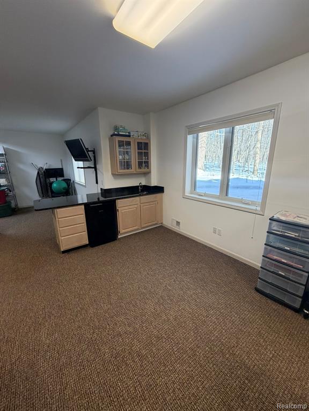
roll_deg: +1.6
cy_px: 206
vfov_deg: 102.1
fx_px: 167
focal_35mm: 14
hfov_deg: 85.7
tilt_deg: -15.1
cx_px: 154
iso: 200
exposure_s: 1/60
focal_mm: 2.22
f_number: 2.2
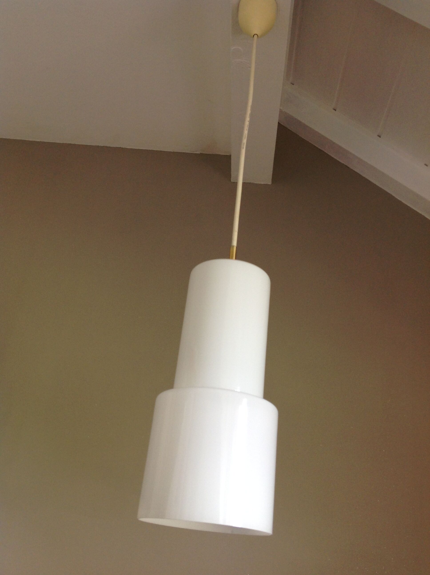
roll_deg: -5.3
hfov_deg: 40.6
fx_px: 581
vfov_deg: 52.7
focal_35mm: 35
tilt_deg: +26.4
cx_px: 215
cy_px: 288
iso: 80
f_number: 2.4
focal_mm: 4.28
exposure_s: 1/15
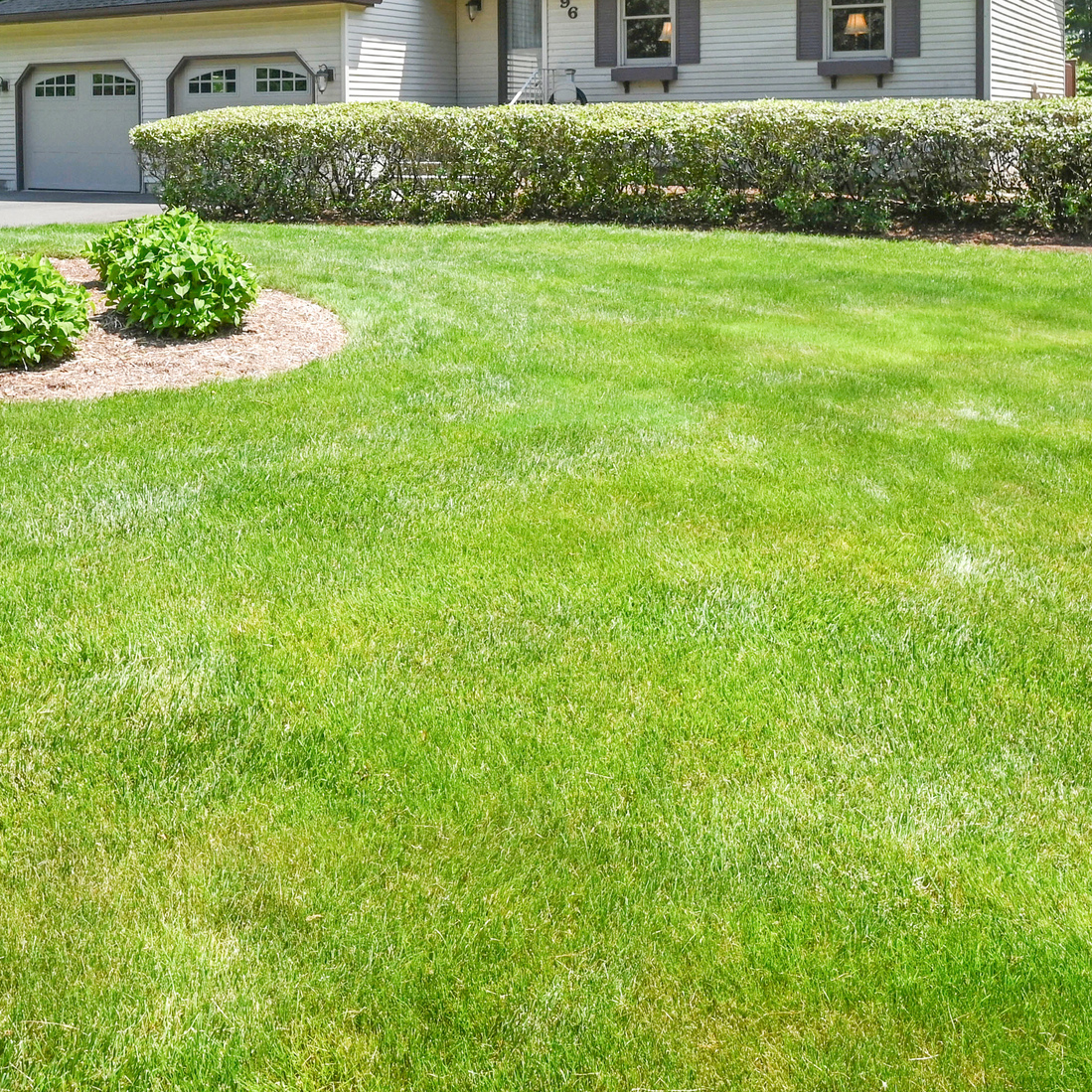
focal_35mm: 38
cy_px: 140
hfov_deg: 43.0
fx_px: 1356
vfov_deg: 41.0
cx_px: 335
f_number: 8
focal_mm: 16
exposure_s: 1/640
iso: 400
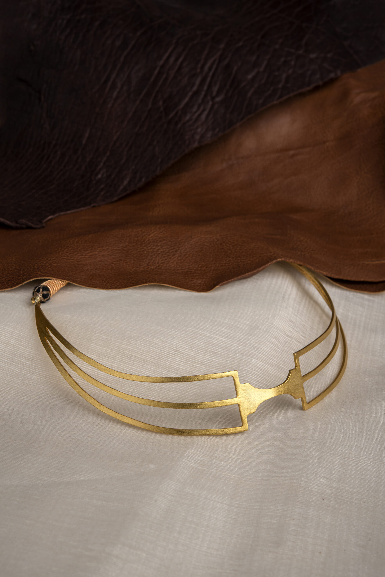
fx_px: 962
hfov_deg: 22.6
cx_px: 192
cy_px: 288
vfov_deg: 33.4
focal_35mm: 60
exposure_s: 1/125
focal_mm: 60
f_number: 18
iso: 100
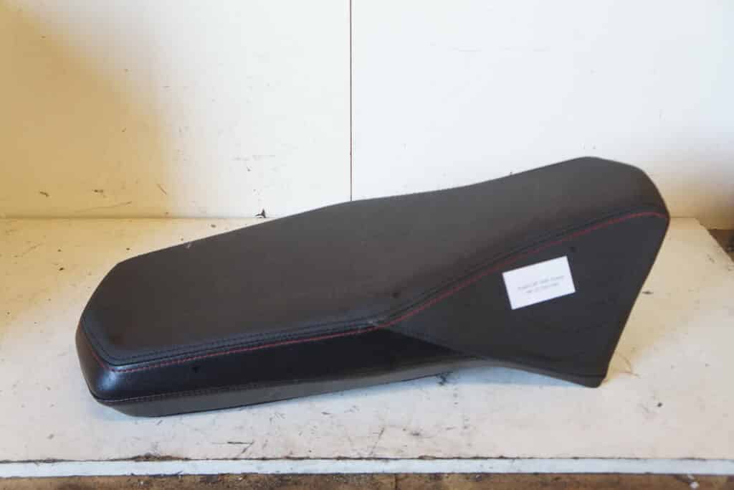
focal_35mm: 38
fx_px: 765
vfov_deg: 35.5
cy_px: 245
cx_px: 367
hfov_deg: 51.3
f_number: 4
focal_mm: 25
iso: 640
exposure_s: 1/60
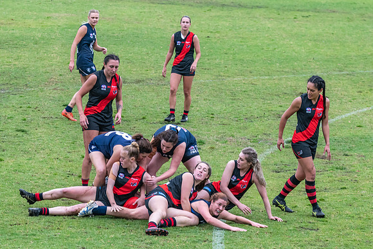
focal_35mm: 242
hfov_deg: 8.5
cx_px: 190
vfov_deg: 5.7
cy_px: 120
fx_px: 2510
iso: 1250
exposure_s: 1/2000
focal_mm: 150
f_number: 7.1
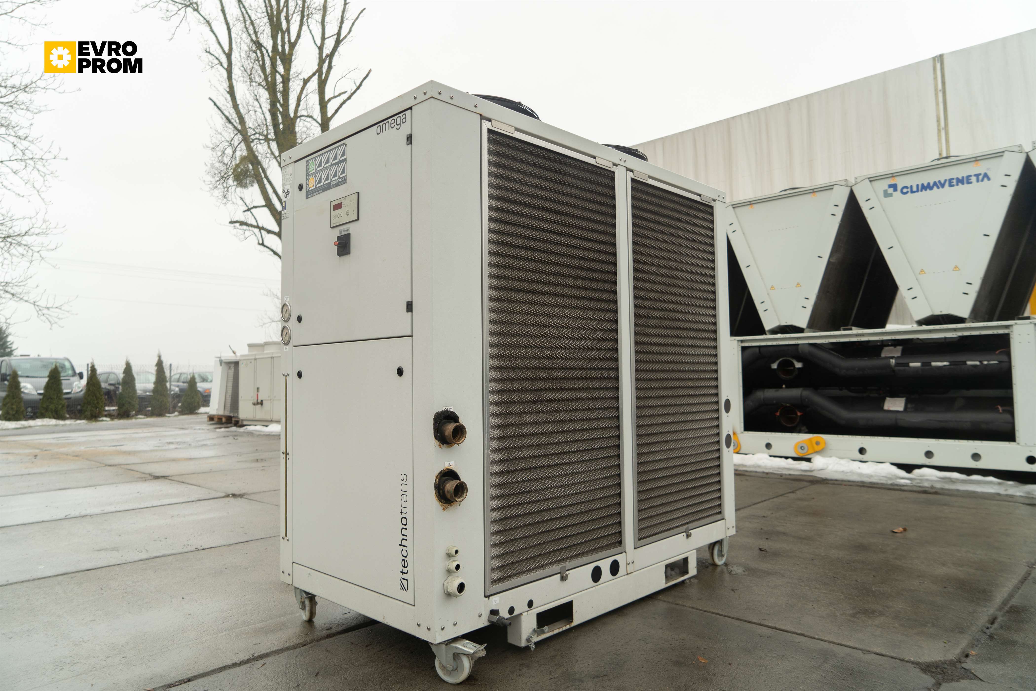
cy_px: 346
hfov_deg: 73.7
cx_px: 518
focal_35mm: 24
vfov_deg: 53.1
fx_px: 691
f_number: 4.5
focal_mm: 24
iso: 100
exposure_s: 1/125
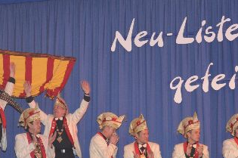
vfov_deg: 13.5
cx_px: 119
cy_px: 176
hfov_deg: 20.6
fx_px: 653
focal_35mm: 99
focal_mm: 26
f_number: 5
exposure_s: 1/60
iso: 400
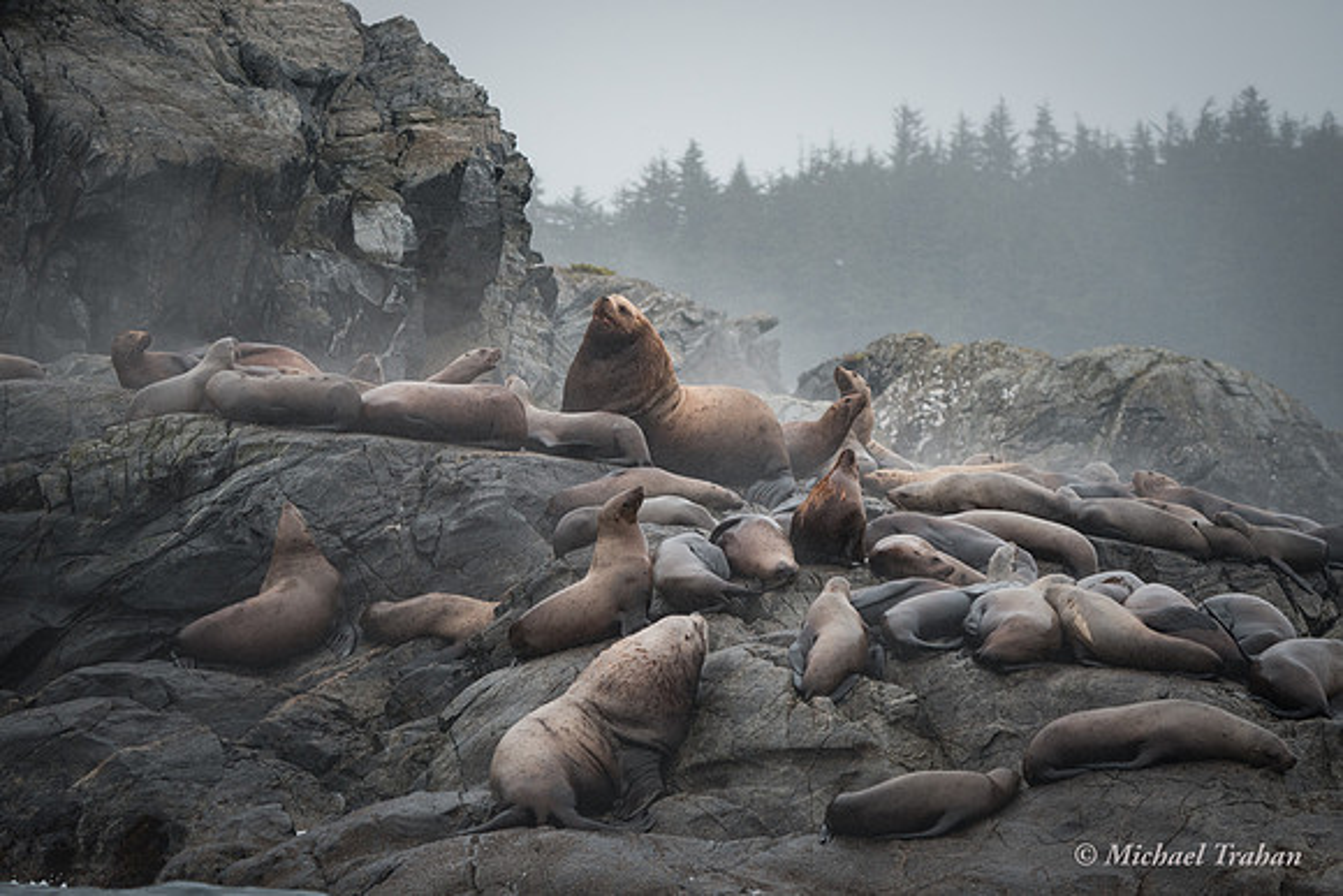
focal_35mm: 200
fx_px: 7463
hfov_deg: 10.3
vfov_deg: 6.9
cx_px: 672
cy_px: 448
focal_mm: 200
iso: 1600
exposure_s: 1/1250
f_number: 5.6
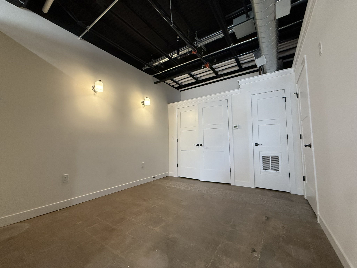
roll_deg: +0.8
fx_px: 144
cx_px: 178
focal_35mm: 14
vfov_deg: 85.7
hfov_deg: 102.1
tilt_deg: +4.8
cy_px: 134
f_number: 2.2
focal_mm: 2.22
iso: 400
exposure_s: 1/120
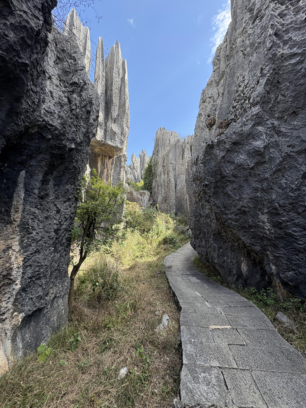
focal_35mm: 14
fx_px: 165
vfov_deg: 102.1
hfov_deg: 85.7
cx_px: 153
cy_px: 204
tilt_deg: +4.8
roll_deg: -0.1
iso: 64
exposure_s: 1/331
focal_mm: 2.22
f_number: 2.2
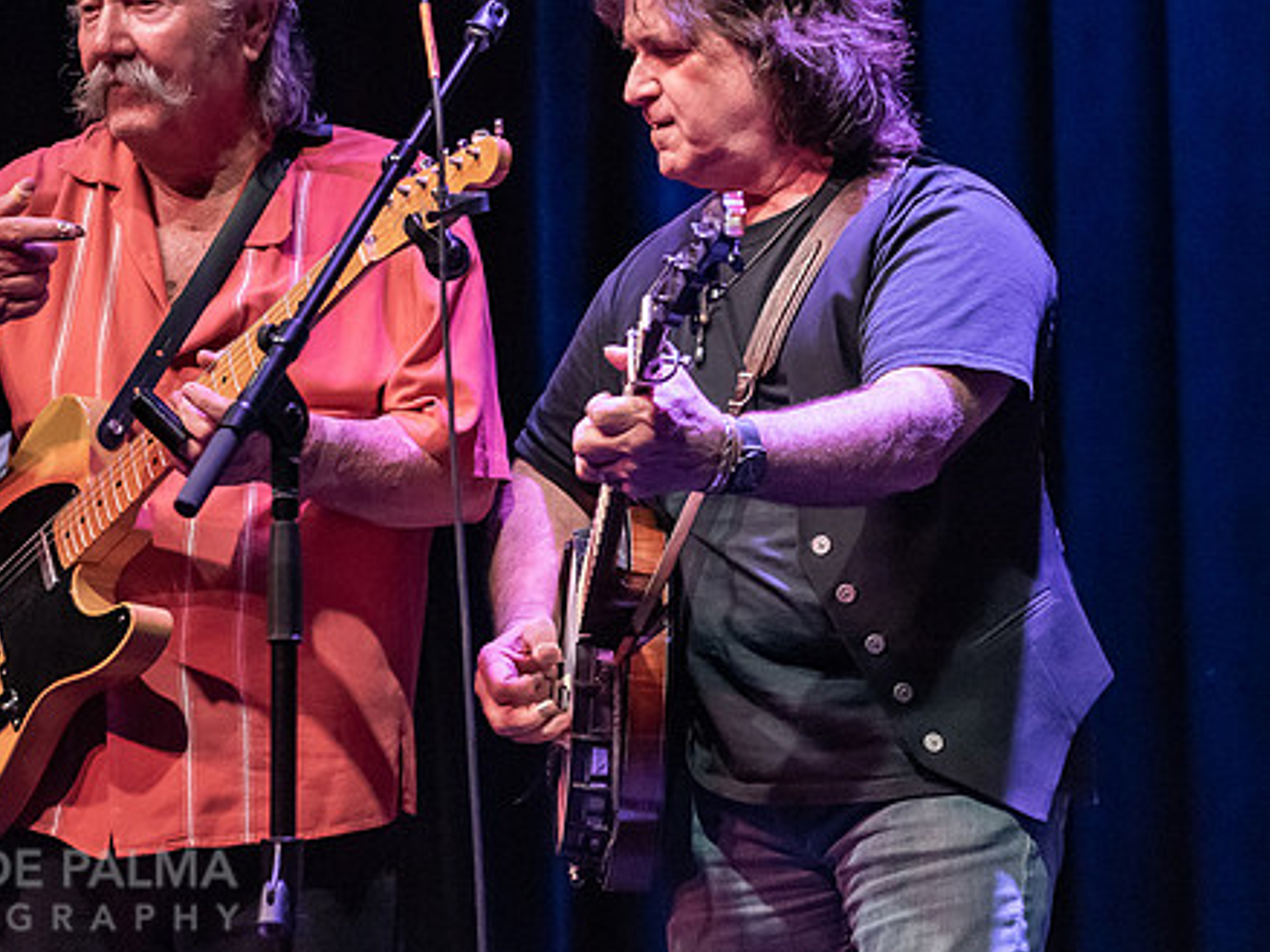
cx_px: 672
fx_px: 5502
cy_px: 317
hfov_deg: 13.2
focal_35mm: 150
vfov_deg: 9.9
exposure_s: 1/160
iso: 1600
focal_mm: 70
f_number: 4
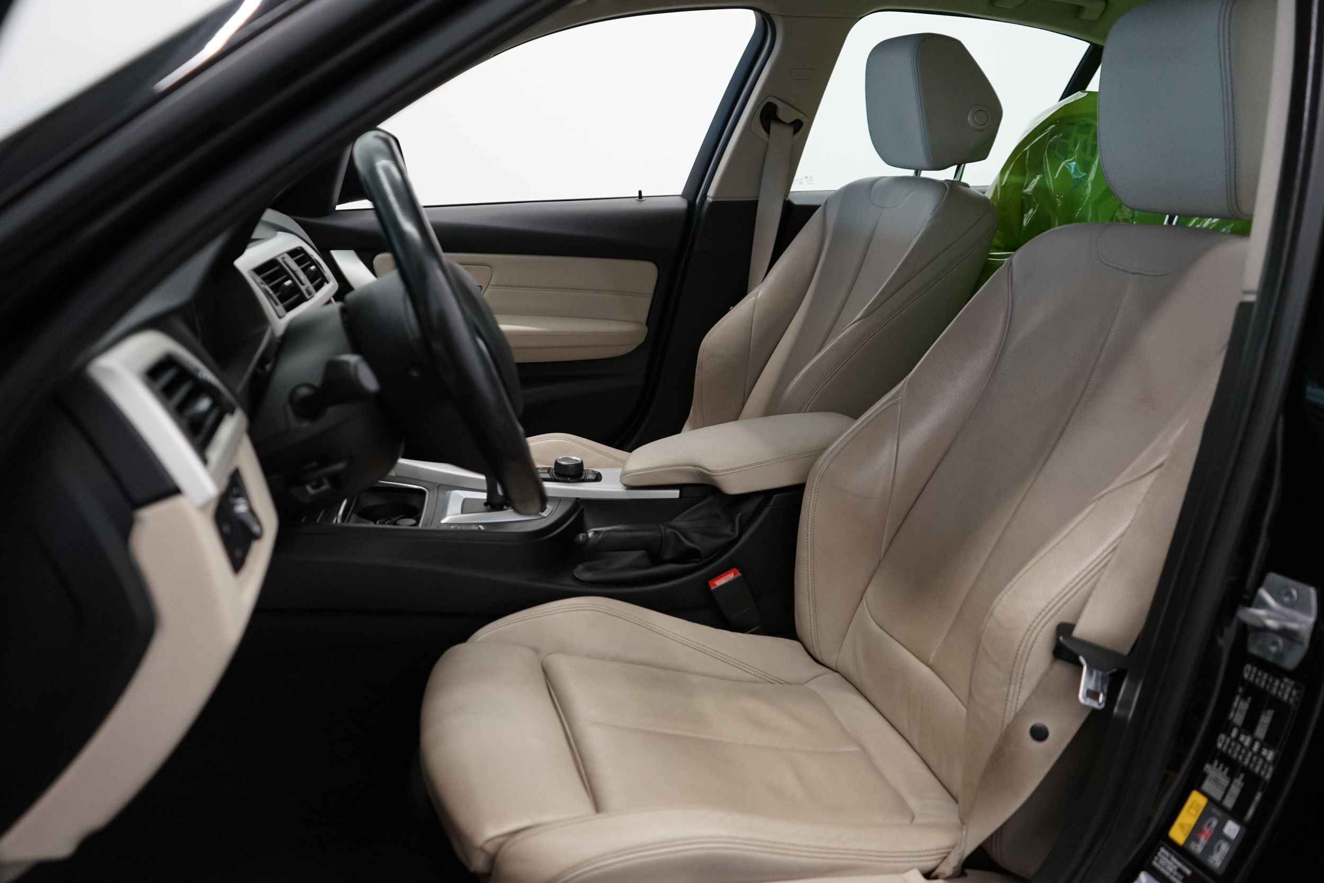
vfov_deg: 45.0
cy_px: 442
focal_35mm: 29
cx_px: 662
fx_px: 1067
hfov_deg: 63.7
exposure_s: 1/160
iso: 1600
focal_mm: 29
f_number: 3.5
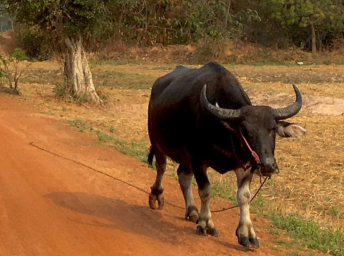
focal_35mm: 84
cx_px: -99
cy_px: 57
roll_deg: +0.3
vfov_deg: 17.4
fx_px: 833
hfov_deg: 21.2
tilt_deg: -7.4
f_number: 2.2
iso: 25
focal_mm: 4.15
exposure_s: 1/1350
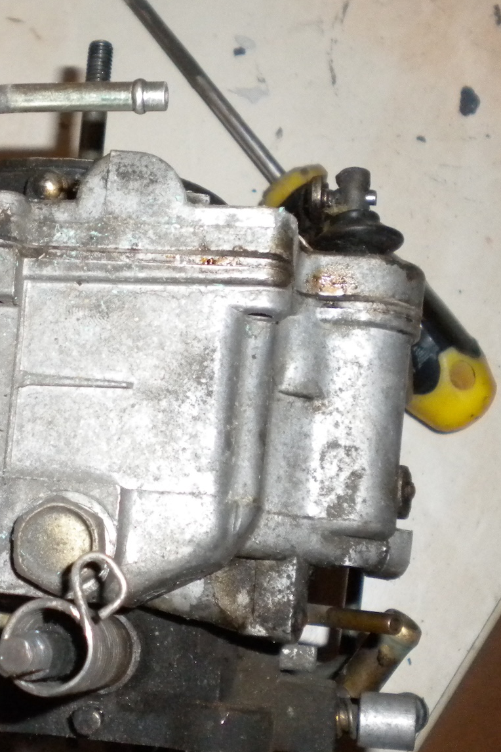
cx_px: 53
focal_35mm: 61
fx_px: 1273
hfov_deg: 21.8
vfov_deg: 32.9
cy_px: 350
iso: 400
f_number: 3.1
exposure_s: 1/30
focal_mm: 6.3
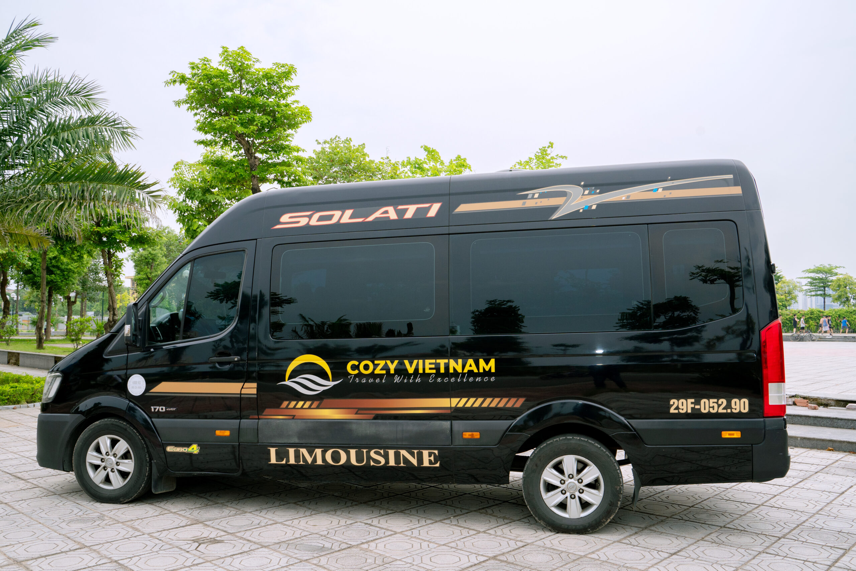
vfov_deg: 43.6
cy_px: 286
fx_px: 713
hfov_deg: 61.9
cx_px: 428
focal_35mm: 30
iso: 800
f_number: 8
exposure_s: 1/160
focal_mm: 30
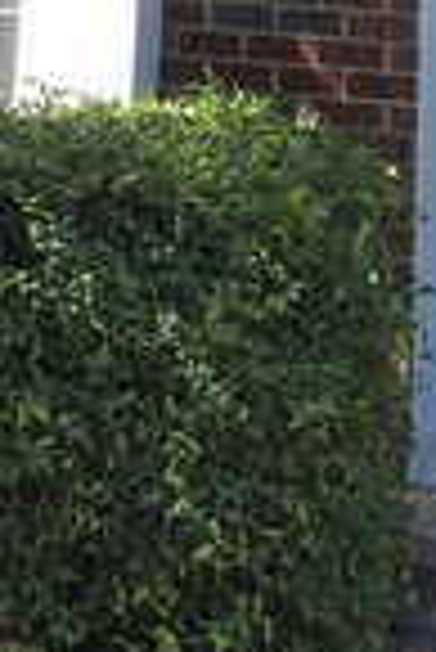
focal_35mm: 132
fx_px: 2392
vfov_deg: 13.3
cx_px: 0
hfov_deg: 10.3
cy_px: -665
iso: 25
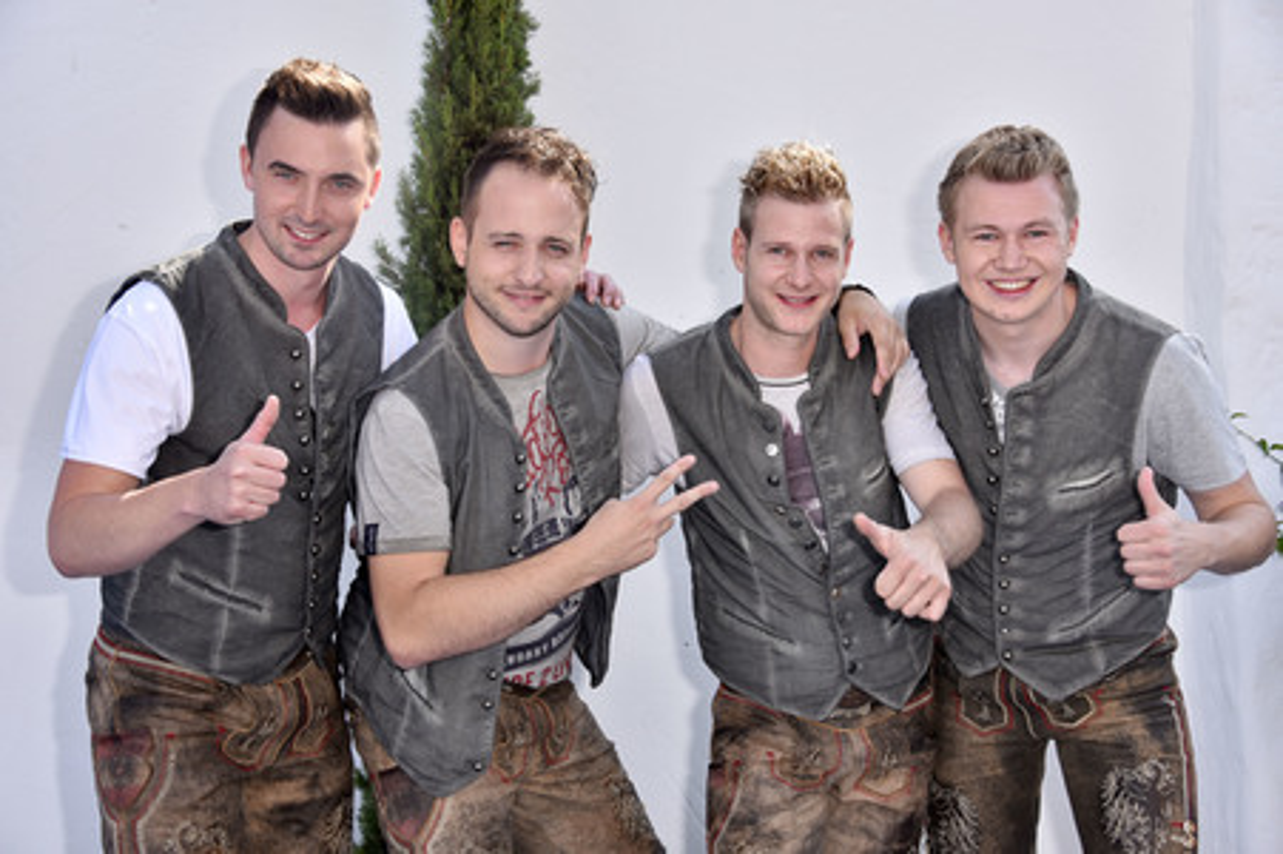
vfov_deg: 21.9
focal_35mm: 62
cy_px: 427
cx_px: 642
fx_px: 2208
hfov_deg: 32.4
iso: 125
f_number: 5.6
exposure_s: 1/200
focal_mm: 62
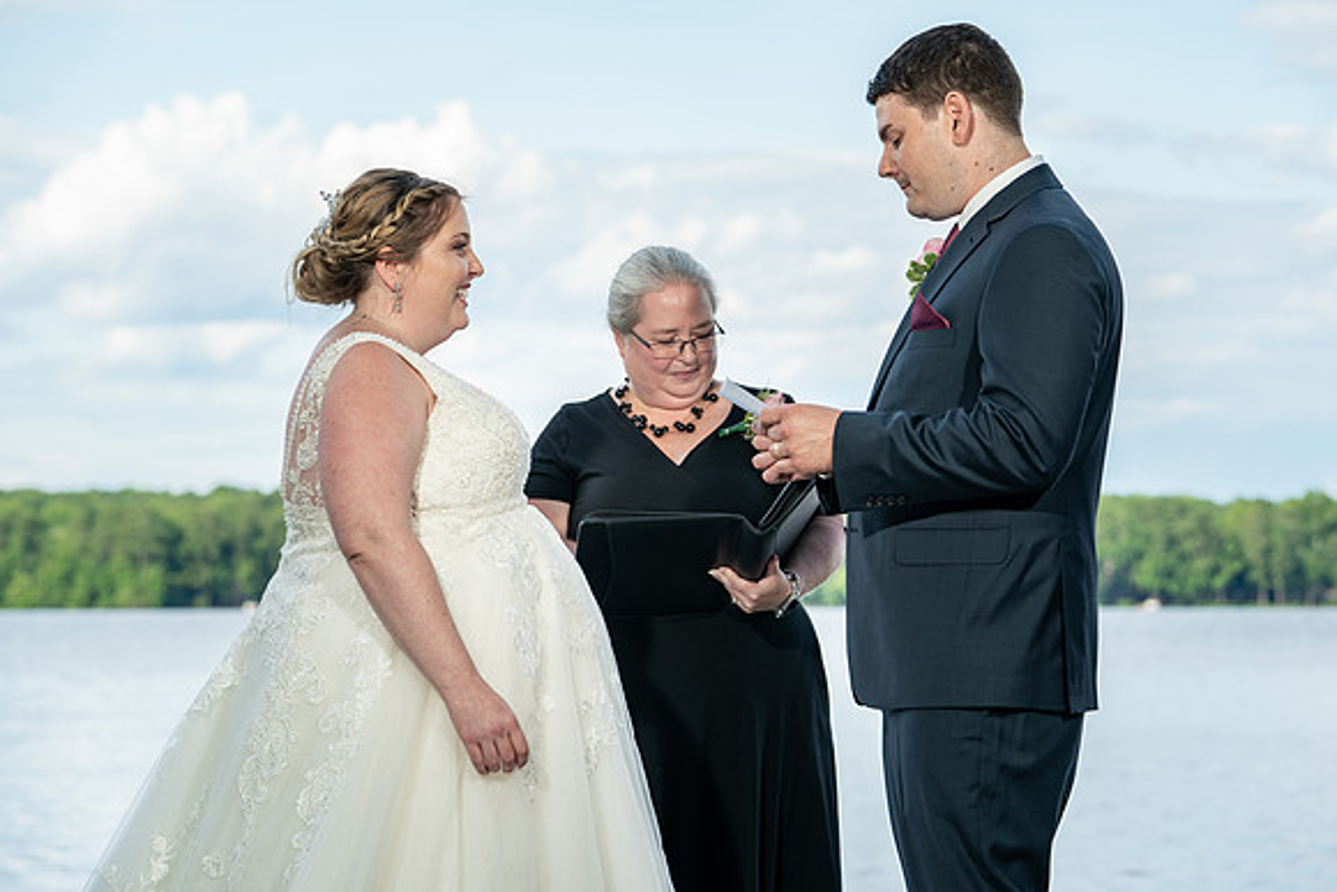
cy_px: 446
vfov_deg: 12.6
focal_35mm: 109
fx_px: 4049
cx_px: 683
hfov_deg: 18.7
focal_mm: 105
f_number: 5.6
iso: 100
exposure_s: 1/200
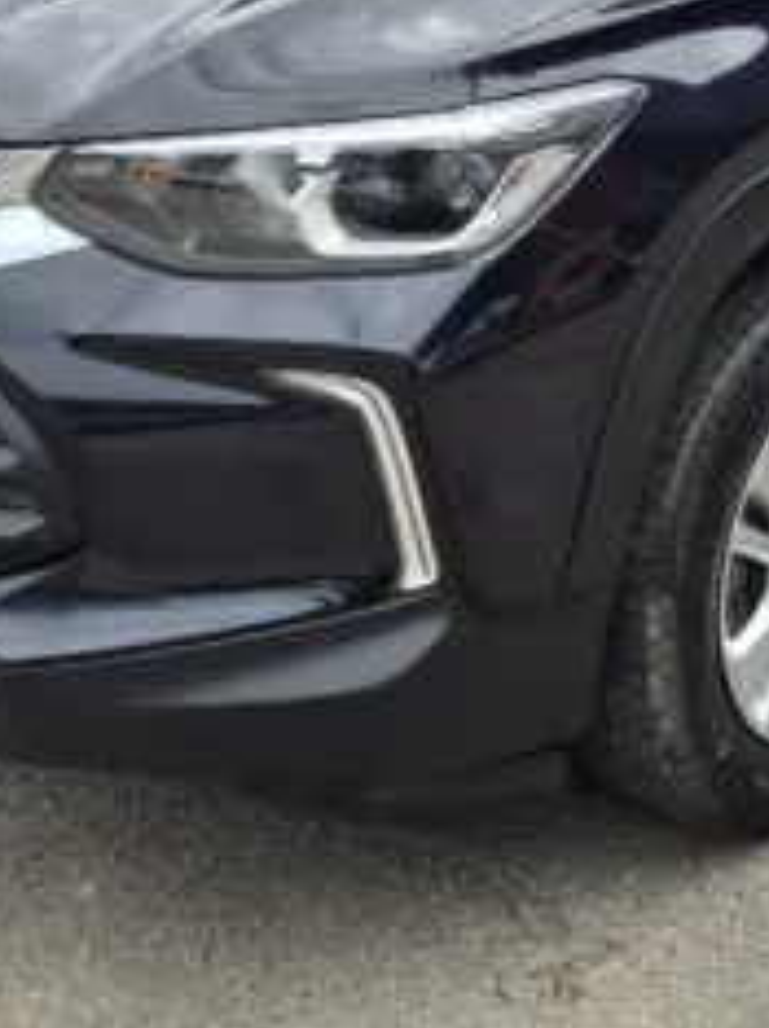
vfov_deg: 31.4
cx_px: 589
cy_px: 123
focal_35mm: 59
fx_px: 1751
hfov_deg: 24.5
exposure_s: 1/998
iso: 25
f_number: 1.8
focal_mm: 5.4
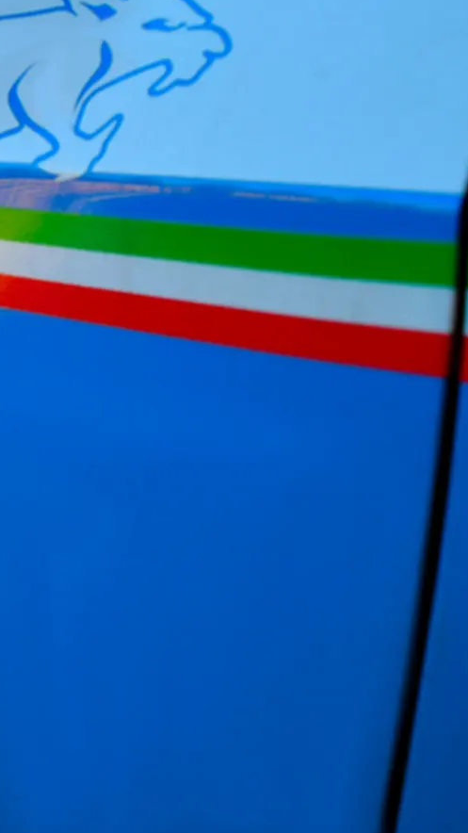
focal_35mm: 47
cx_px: -54
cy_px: 382
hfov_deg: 23.7
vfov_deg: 43.7
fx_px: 1037
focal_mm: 18
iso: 160
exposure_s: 1/125
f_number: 5.6
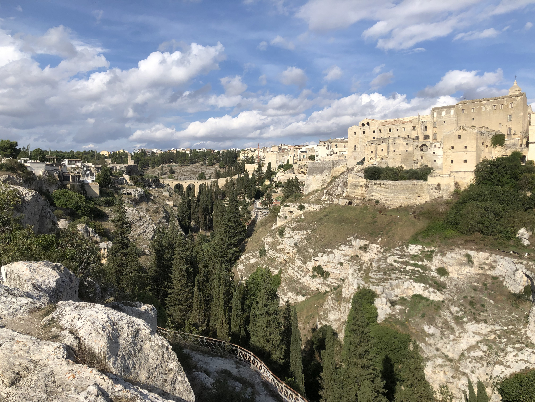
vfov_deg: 49.7
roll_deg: +1.0
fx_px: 433
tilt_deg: -3.8
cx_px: 268
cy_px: 201
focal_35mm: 28
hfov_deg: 63.4
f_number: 1.8
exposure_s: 1/3247
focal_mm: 4
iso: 25
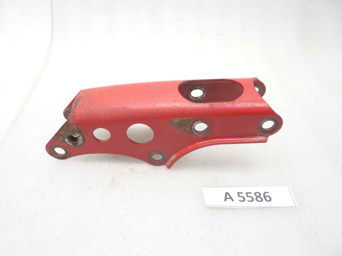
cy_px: 128
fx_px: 247
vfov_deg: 54.9
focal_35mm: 25
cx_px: 171
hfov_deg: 69.4
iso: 125
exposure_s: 1/10
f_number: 3.3
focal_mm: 4.1
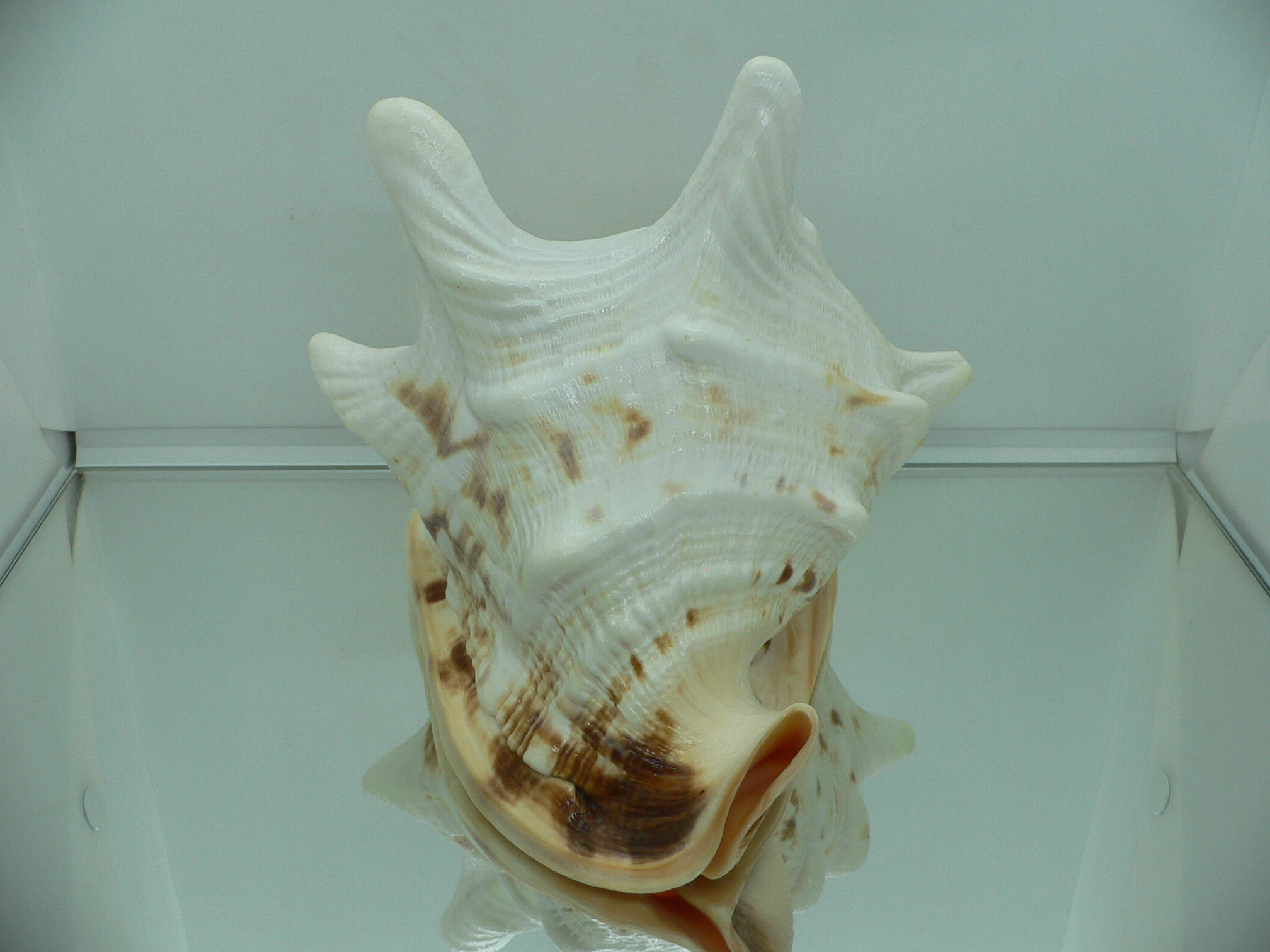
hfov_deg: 52.6
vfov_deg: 40.7
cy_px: 476
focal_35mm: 35
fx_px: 1284
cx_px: 635
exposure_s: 1/80
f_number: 2.8
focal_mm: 4.6
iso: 80
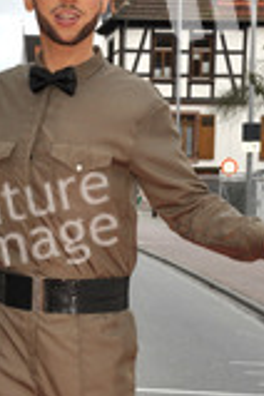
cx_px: 64
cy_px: 356
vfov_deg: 17.2
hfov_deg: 11.7
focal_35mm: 117
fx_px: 1290
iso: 400
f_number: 6.3
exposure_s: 1/160
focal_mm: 31
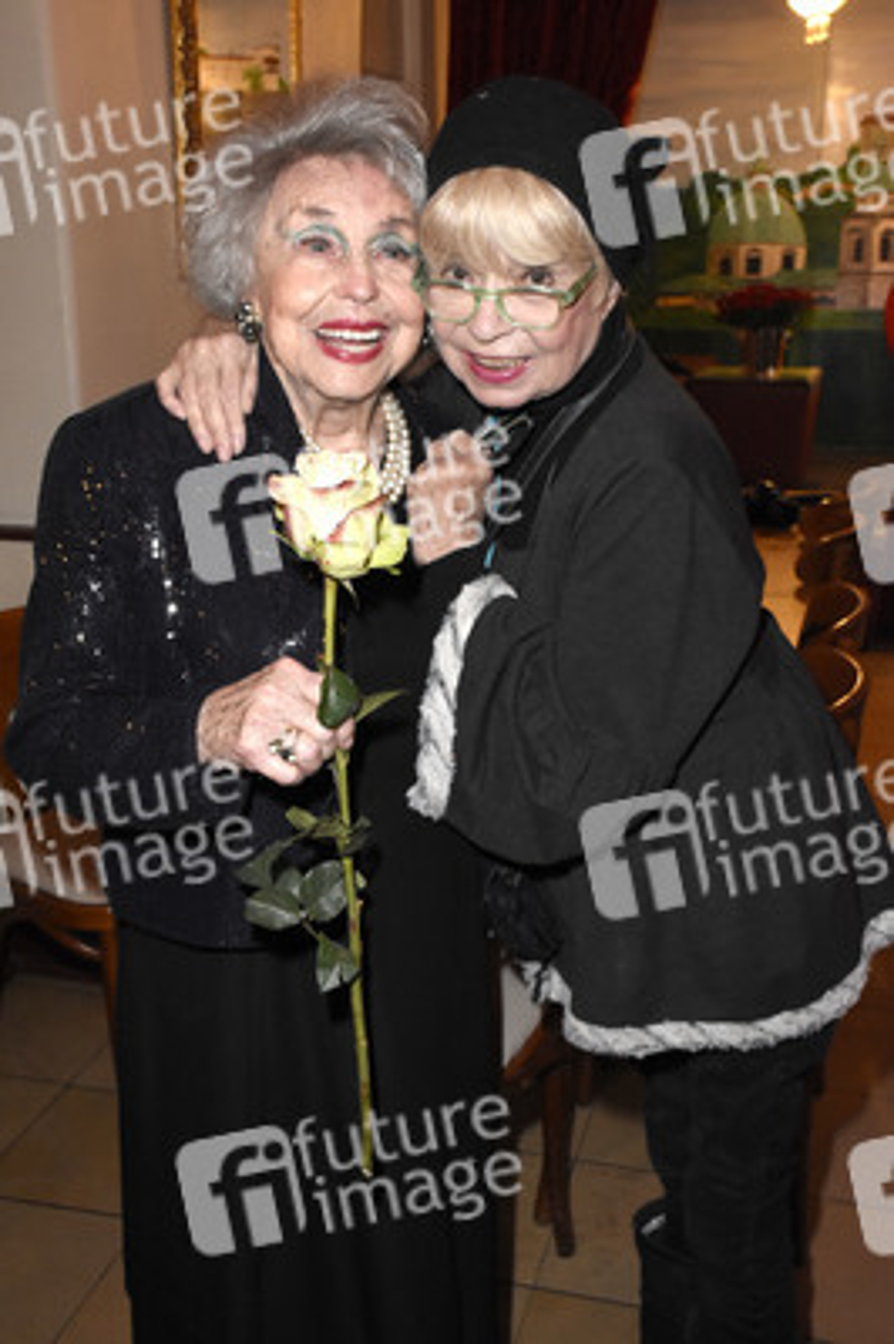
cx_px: 447
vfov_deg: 53.2
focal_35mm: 36
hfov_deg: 36.8
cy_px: 672
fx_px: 1343
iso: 2500
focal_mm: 24
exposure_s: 1/60
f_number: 6.3
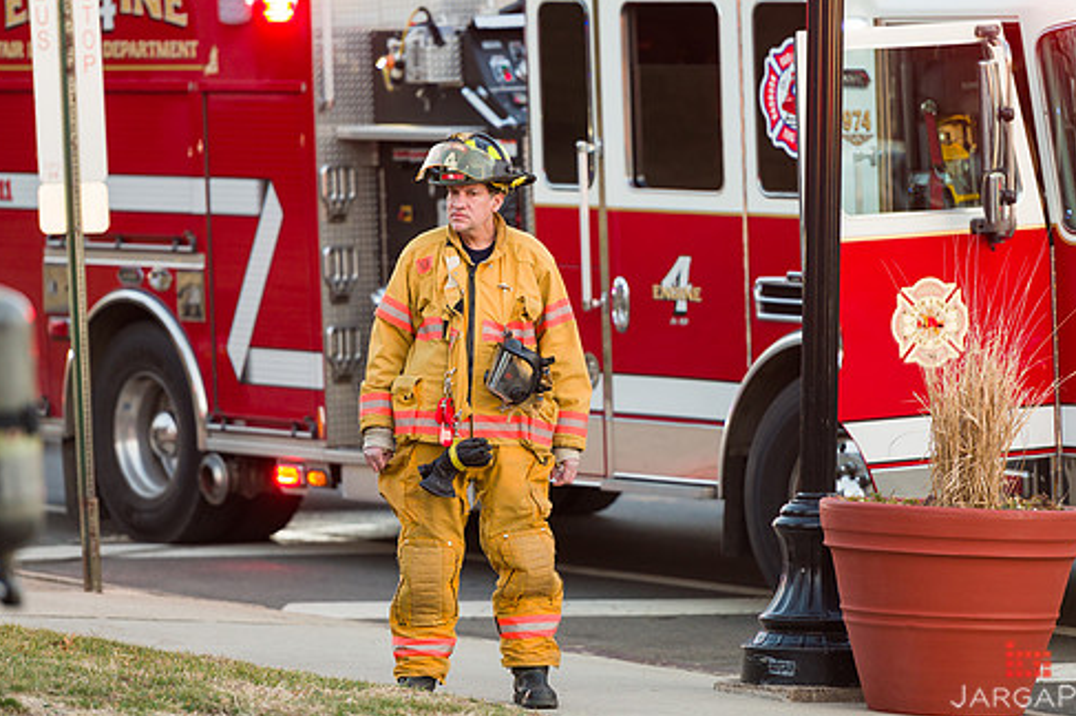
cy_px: 329
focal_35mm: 238
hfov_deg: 8.7
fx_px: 7109
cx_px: 521
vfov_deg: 5.8
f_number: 3.2
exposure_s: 1/250
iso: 640
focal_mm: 200
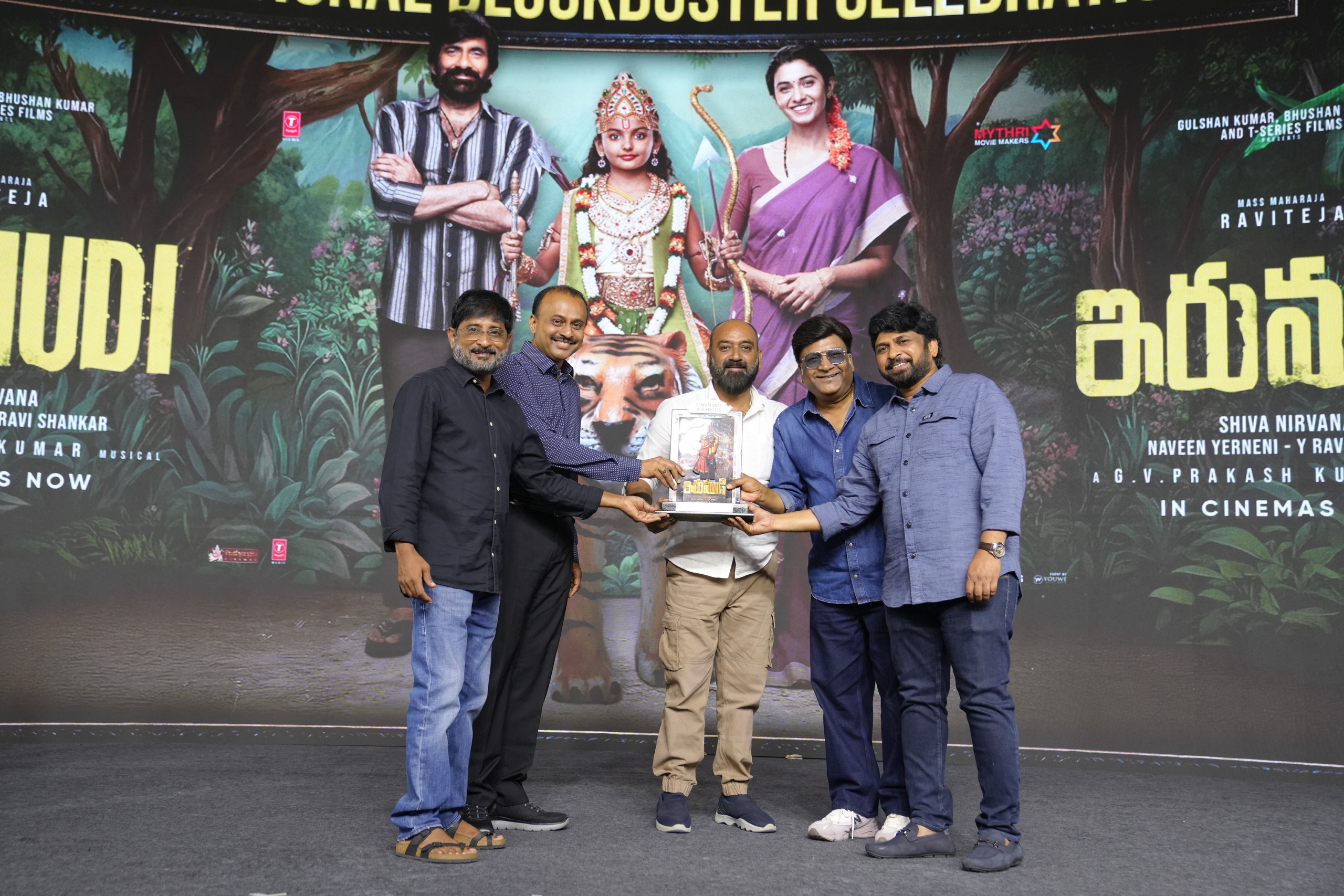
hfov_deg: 48.5
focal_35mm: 40
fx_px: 1493
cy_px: 448
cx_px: 672
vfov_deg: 33.4
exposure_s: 1/160
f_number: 3.5
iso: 1600
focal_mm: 40
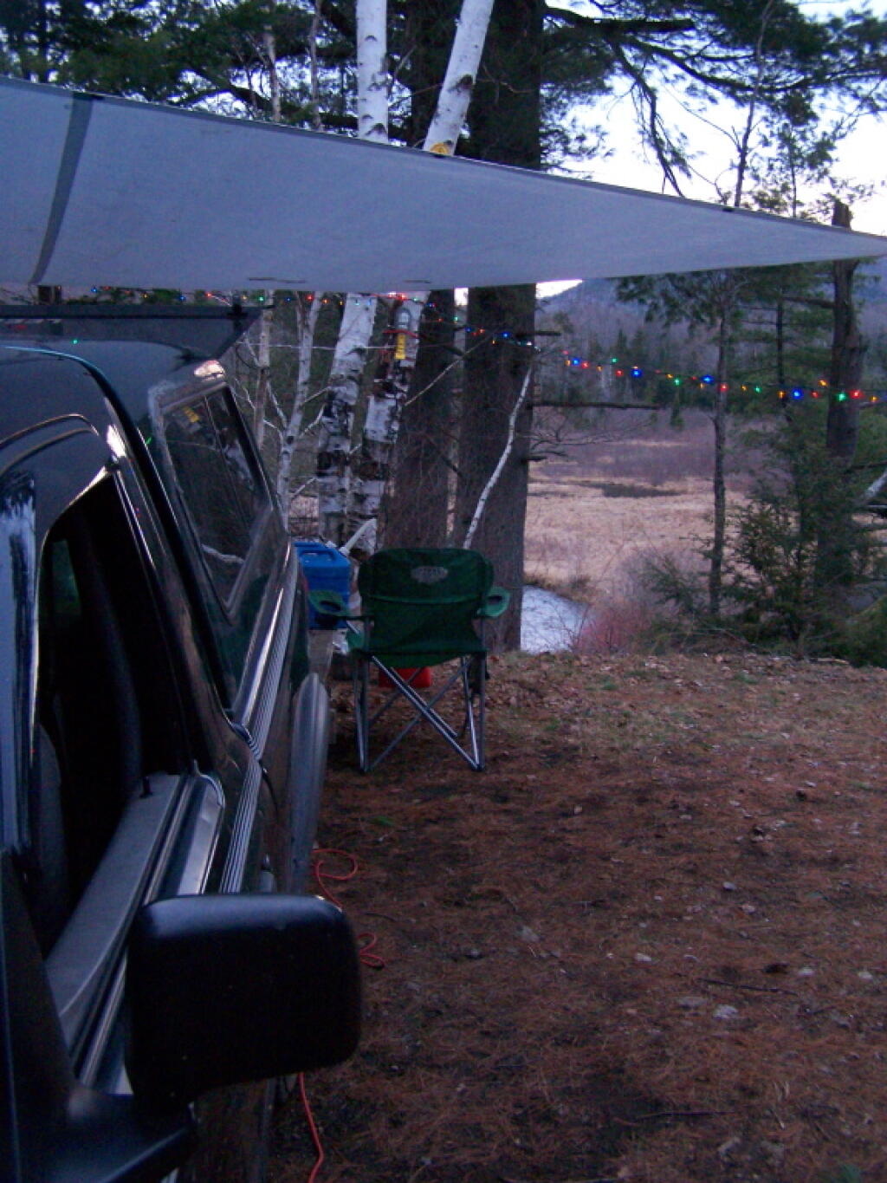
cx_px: 444
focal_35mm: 38
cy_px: 592
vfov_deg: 49.0
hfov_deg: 37.7
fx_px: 1298
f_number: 2.8
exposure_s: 1/60
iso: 400
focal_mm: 6.3
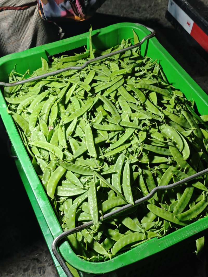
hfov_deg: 30.9
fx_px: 377
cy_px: 138
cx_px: 104
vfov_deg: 40.4
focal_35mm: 47
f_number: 1.44
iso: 400
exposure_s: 1/50
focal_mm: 6.68
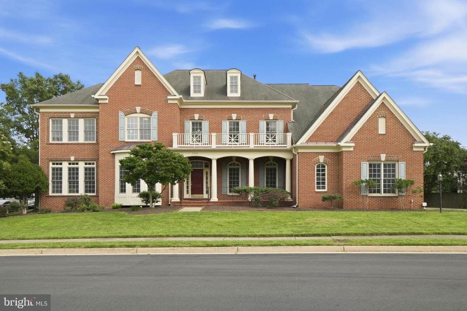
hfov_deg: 70.4
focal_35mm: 26
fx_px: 331
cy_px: 156
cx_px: 234
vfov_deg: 50.4
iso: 200
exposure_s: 1/320
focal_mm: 17
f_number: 8
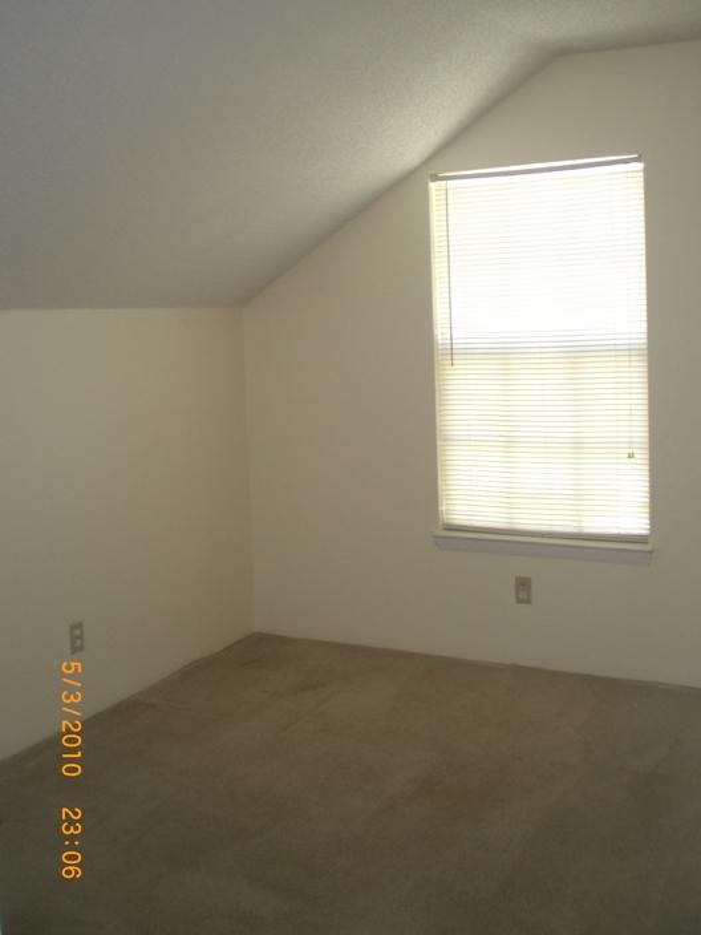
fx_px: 1026
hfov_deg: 37.7
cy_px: 468
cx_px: 350
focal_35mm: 38
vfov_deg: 49.0
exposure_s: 1/60
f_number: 3.1
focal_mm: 6.3
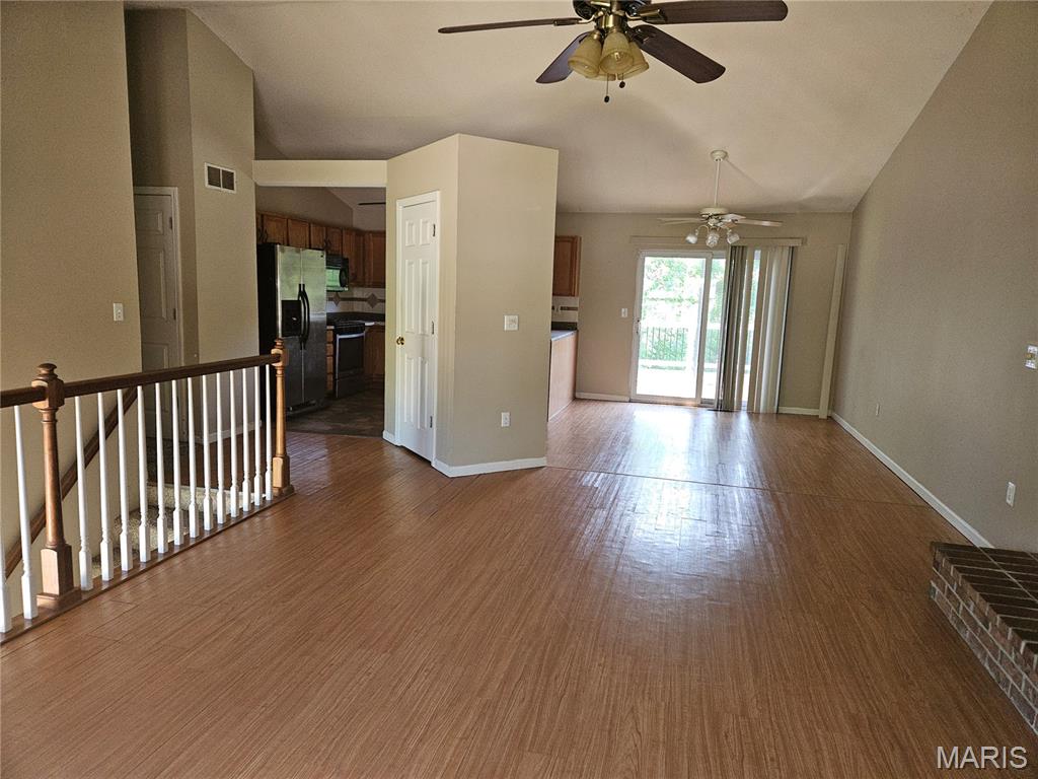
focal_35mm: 23
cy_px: 390
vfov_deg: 58.9
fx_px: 690
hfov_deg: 73.9
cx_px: 519
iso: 100
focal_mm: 5.4
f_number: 1.8
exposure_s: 1/40
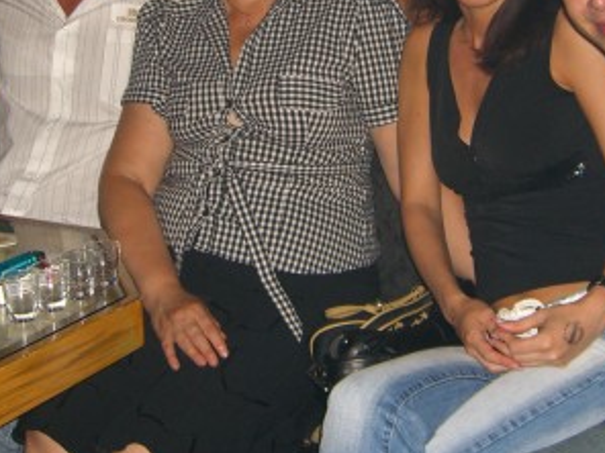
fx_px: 1346
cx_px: 300
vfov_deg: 18.9
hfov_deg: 25.3
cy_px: 82
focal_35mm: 77
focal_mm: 7.9
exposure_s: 1/60
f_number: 2.8
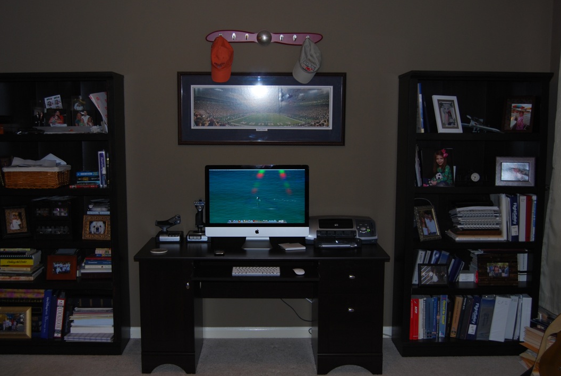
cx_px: 251
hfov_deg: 48.3
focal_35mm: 40
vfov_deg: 33.5
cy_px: 192
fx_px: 624
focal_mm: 22
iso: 200
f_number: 3.8
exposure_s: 1/60
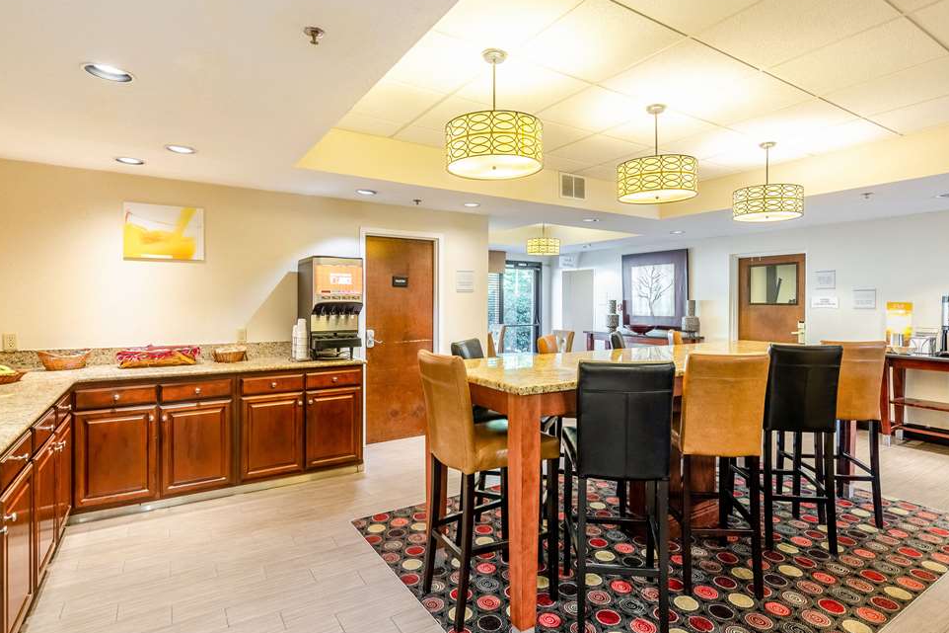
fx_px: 462
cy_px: 319
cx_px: 496
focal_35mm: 18
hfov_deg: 91.5
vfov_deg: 68.8
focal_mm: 11
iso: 200
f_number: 8
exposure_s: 1/40
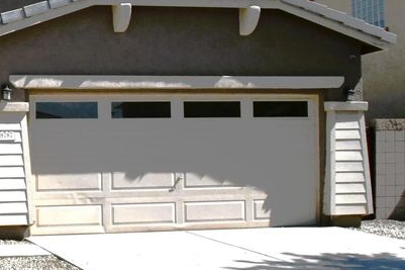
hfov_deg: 25.8
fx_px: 776
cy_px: 159
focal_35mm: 69
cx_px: -96
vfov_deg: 19.7
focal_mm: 18
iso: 2500
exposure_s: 1/2000
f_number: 22
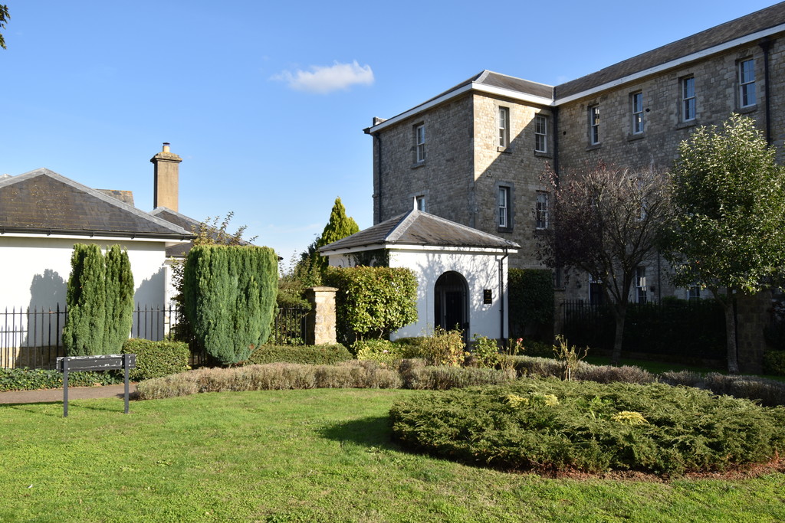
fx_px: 654
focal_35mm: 30
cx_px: 392
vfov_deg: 43.6
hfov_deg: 61.9
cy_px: 262
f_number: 8
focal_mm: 20
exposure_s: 1/250
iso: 125
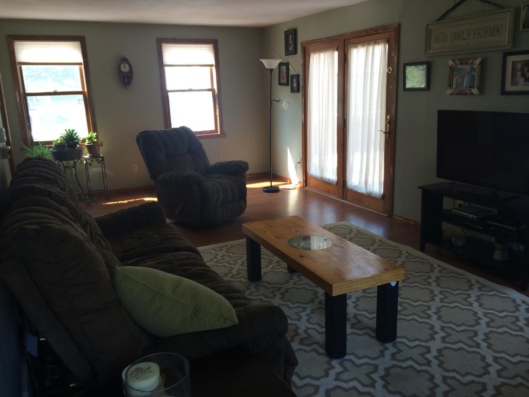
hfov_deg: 60.0
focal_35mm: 30
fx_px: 458
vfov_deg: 46.8
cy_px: 198
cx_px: 264
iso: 40
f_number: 2.2
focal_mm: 4.12
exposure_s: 1/30
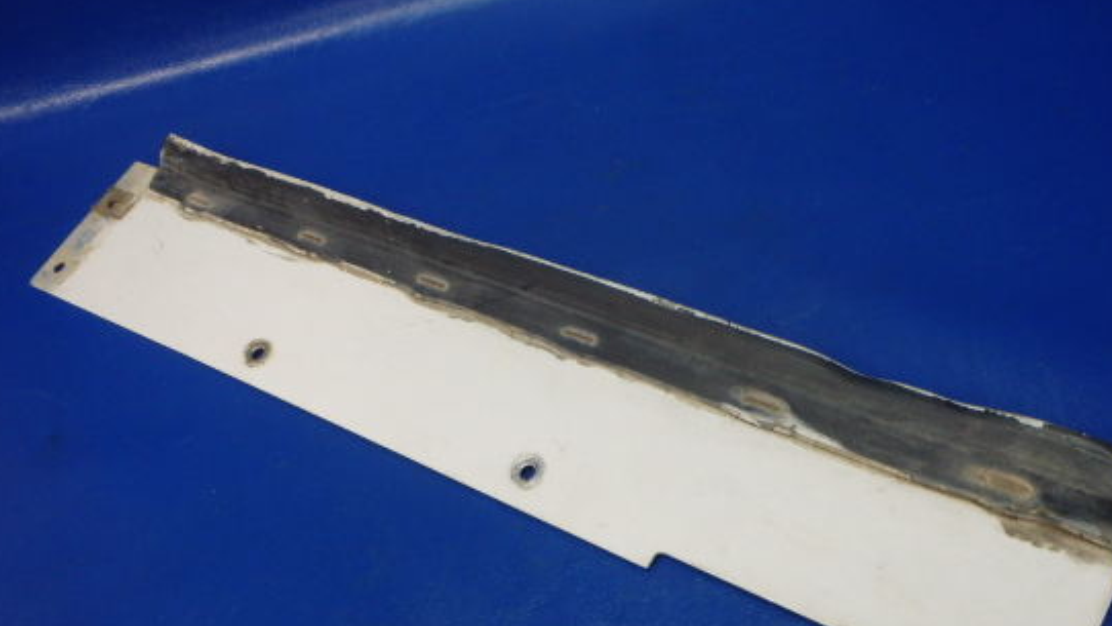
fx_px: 1062
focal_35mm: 36
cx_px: 609
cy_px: 484
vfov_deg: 32.1
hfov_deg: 55.2
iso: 250
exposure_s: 1/30
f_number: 3.9
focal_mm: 5
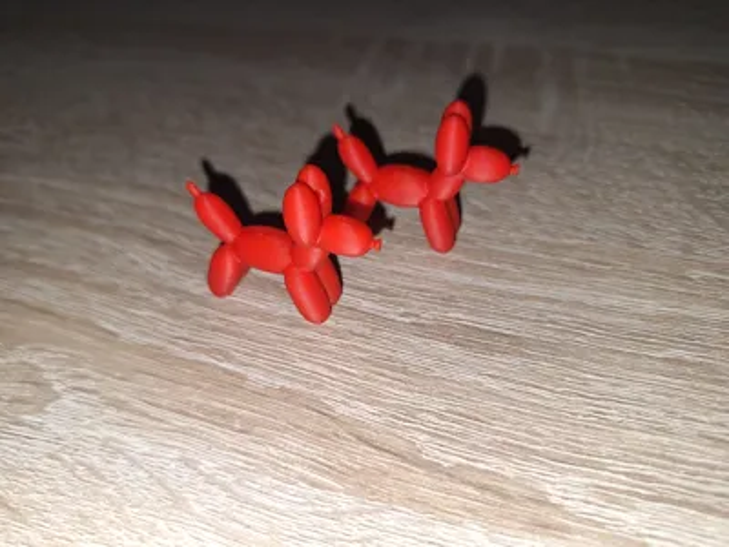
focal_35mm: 23
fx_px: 484
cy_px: 274
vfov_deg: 58.9
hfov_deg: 73.9
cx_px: 364
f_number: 1.8
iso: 40
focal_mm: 5.54
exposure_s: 1/210
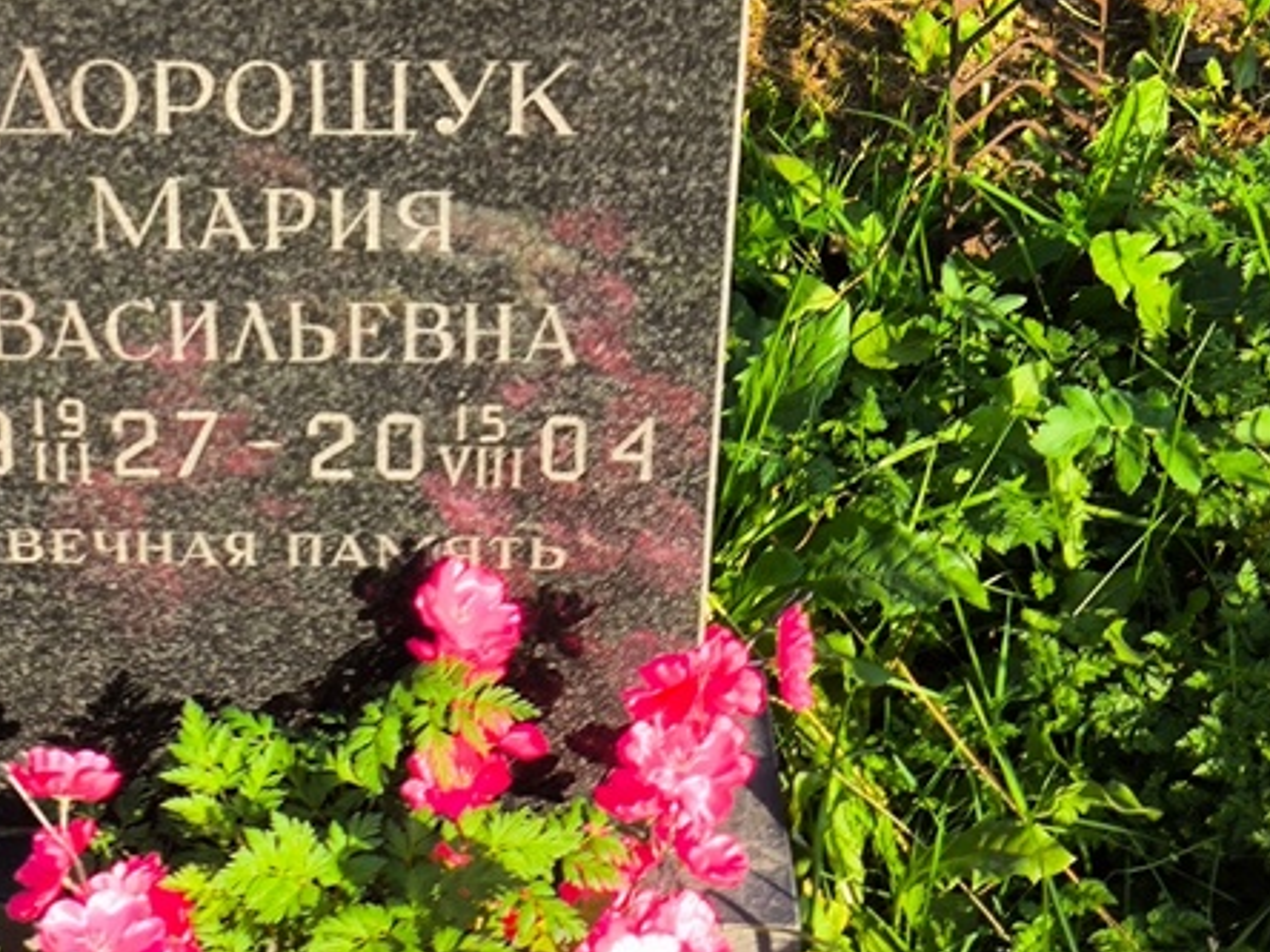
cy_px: 100
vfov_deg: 16.2
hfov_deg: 21.5
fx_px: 3302
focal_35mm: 90
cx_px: 227
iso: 50
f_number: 1.7
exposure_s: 1/579
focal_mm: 4.71
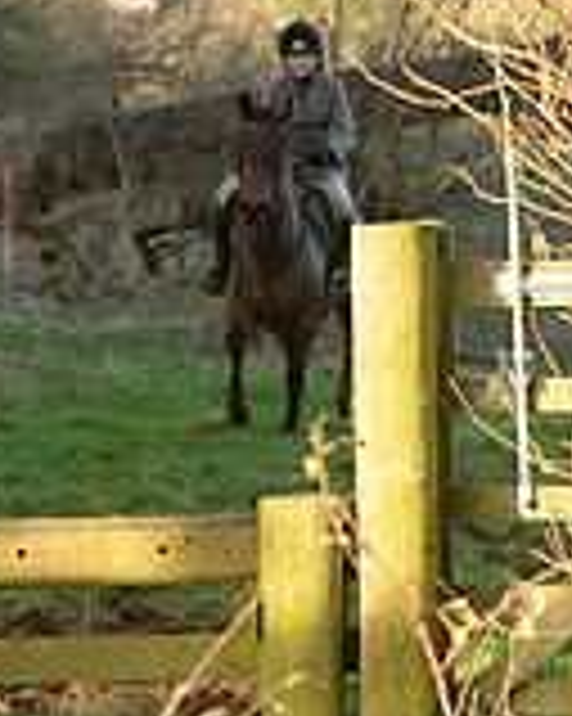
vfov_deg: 7.0
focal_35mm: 274
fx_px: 5804
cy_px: 86
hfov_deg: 5.5
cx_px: -599
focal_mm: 80
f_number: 4.5
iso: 1600
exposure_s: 1/800
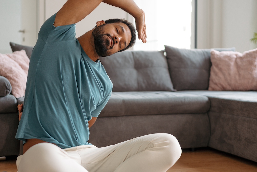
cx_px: 118
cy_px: 106
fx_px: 428
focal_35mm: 60
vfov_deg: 22.6
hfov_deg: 33.4
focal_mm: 35
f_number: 1.4
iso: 250
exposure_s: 1/250
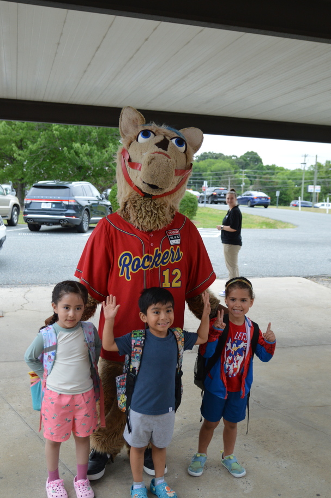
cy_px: 237
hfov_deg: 35.9
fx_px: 511
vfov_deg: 51.9
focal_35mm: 37
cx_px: 168
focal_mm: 22
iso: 450
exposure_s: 1/500
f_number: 2.8
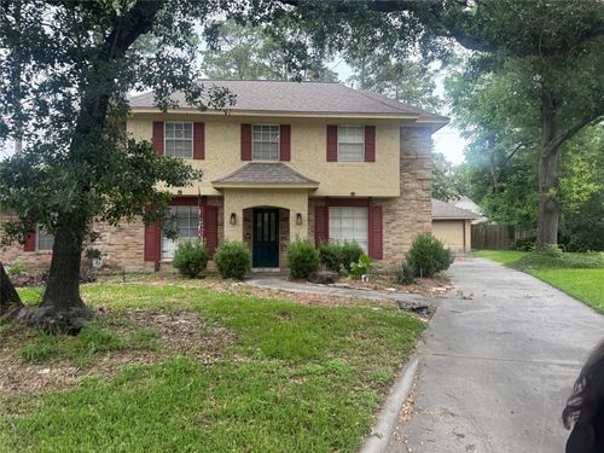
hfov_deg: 71.6
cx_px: 302
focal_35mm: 24
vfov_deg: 56.8
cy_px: 226
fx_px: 419
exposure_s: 1/103
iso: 200
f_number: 1.78
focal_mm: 6.76
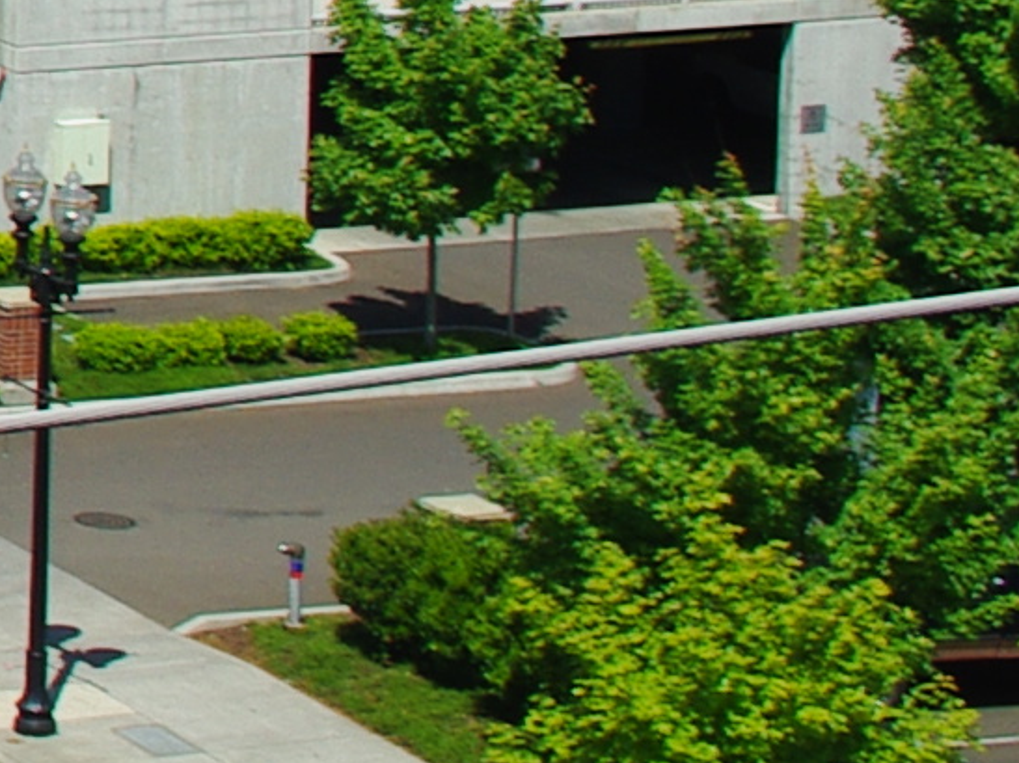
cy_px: -655
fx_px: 5415
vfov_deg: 7.8
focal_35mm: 184
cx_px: -1887
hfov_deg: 9.0
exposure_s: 1/180
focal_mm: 18
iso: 100
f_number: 11
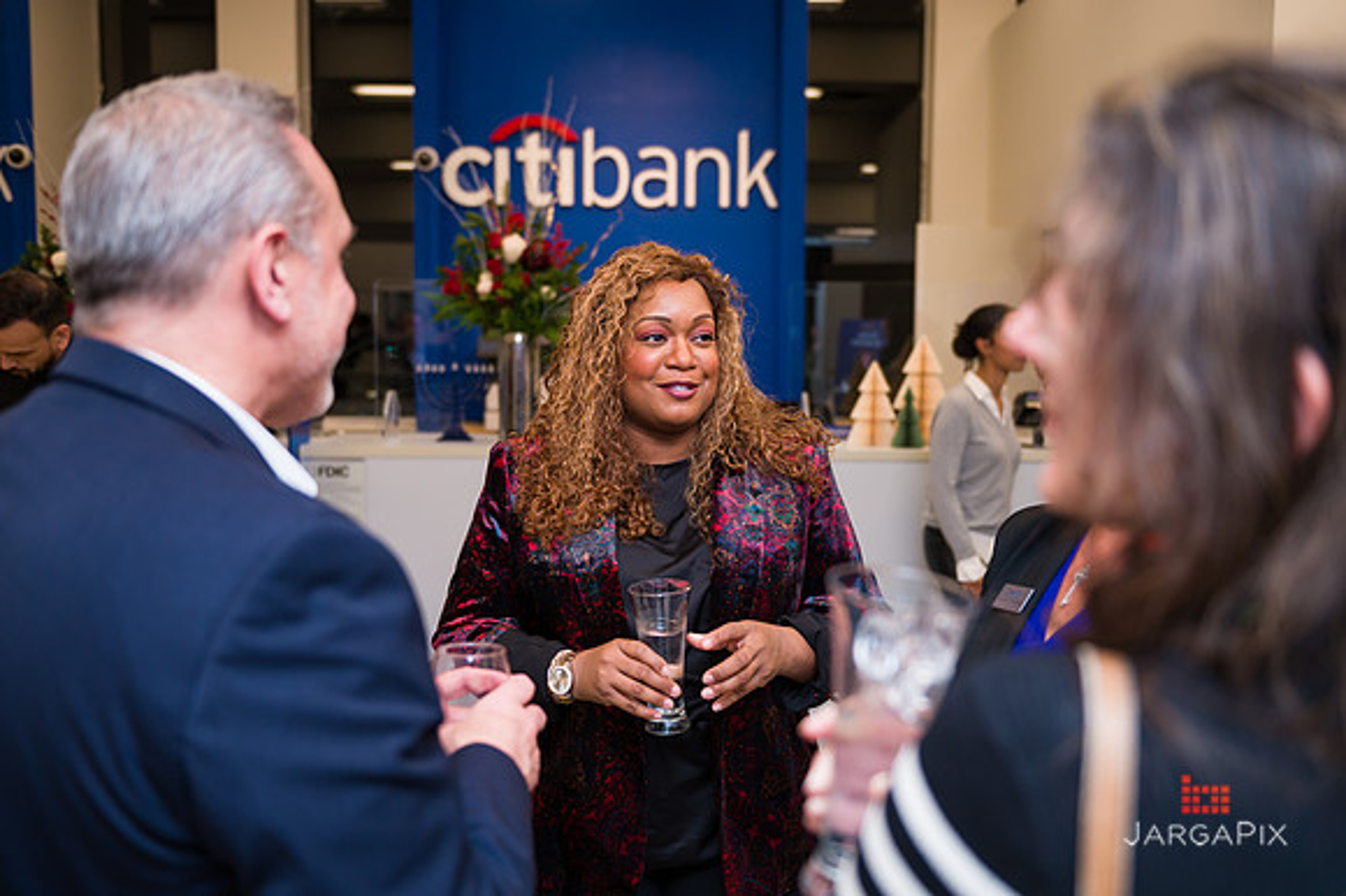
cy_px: 448
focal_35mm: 35
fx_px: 1308
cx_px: 673
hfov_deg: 54.5
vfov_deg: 37.8
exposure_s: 1/200
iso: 400
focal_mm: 35
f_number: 3.2
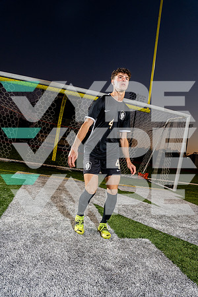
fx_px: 190
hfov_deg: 55.1
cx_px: 99
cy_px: 148
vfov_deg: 76.1
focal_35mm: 23
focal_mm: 23
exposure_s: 1/250
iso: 800
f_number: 8
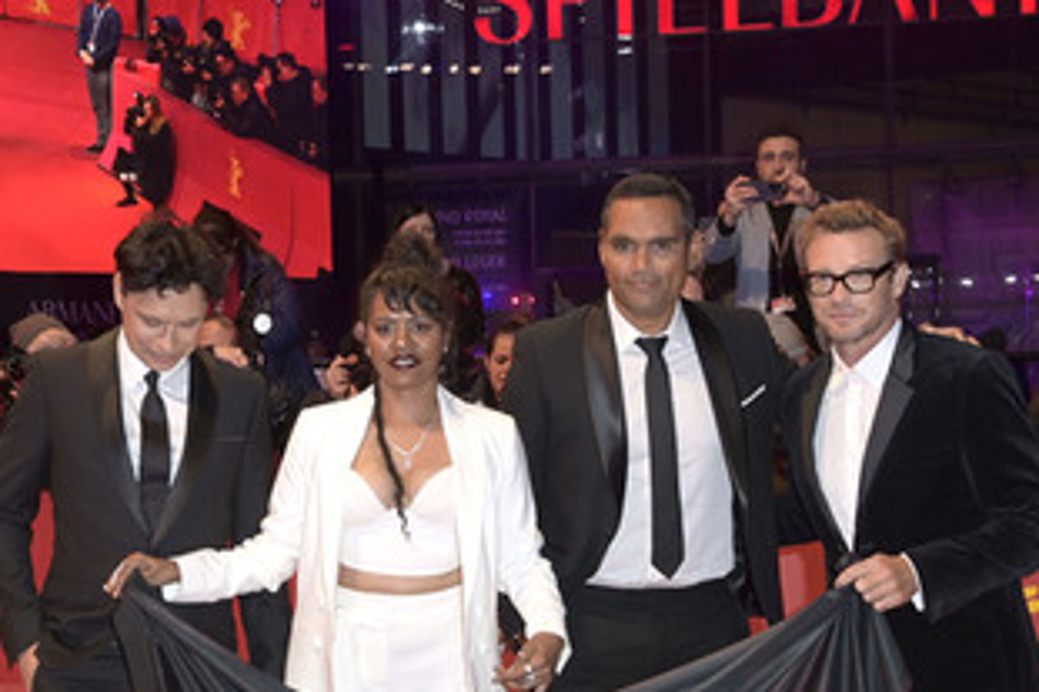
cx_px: 476
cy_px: 448
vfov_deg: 22.2
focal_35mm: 61
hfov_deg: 32.9
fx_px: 1760
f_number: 6.3
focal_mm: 42
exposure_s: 1/250
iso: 1250
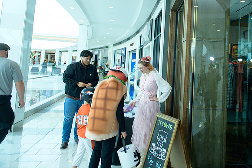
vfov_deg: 36.7
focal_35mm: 35
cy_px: 44
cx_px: 186
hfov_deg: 51.9
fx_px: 248
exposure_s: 1/250
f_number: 3.2
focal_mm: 24
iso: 200
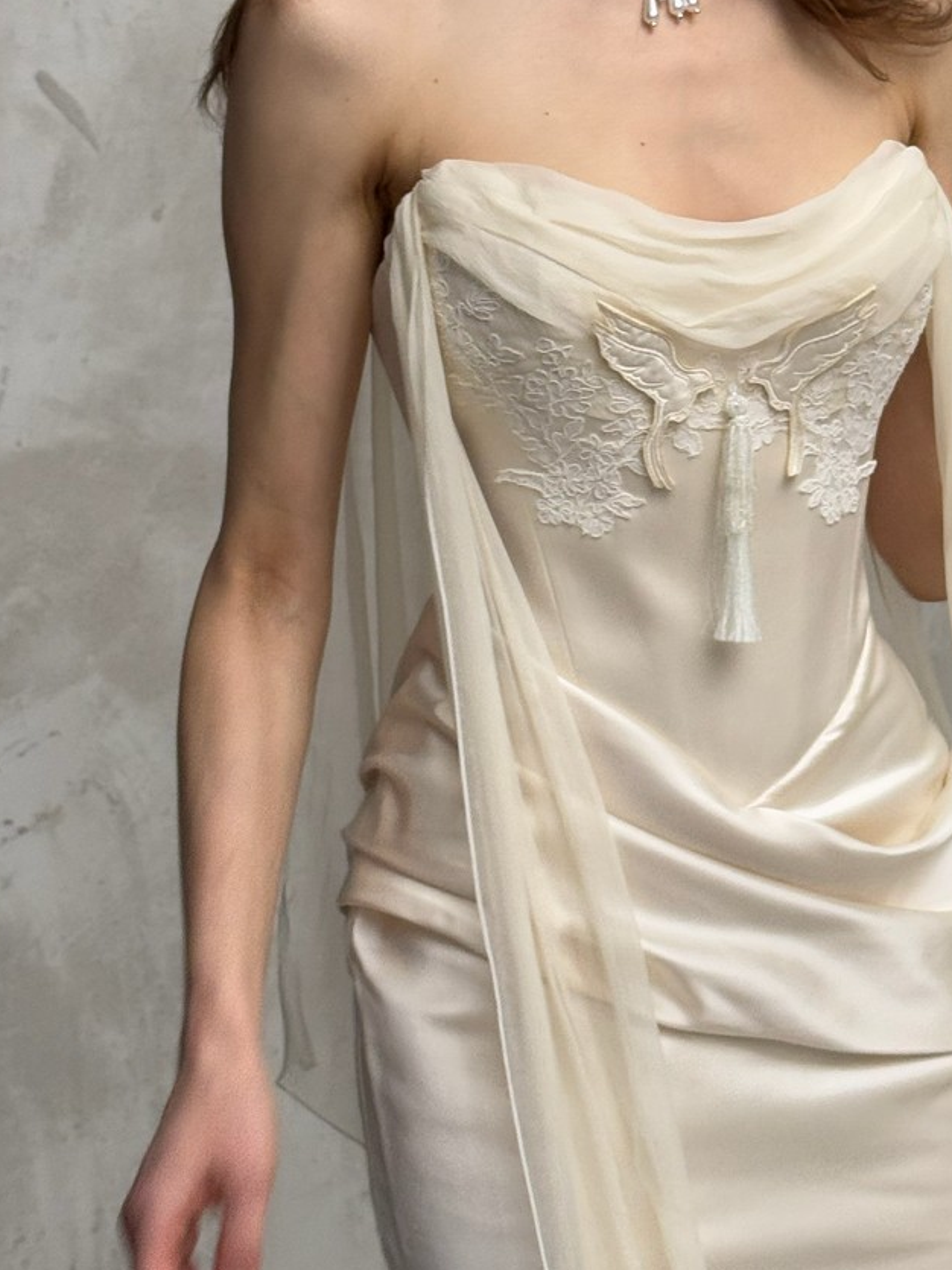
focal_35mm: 92
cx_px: 701
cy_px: 329
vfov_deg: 21.1
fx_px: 3374
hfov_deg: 16.0
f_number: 1.78
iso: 100
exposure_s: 1/68
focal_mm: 6.76
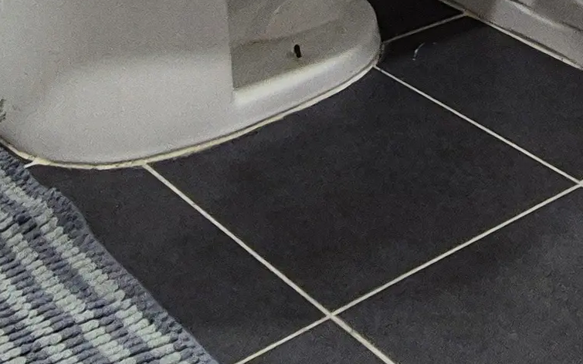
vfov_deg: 13.7
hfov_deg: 28.2
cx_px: 311
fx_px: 1160
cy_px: -463
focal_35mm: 73
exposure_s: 1/60
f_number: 2.2
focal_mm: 2.2
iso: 400
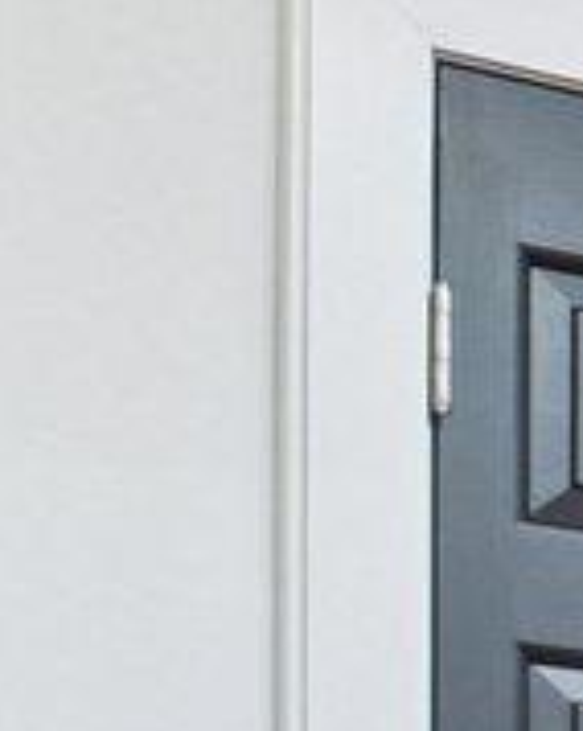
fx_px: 3975
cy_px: 1480
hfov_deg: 5.0
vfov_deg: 9.7
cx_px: 3539
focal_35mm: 184
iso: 400
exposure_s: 1/50
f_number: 11
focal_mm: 17
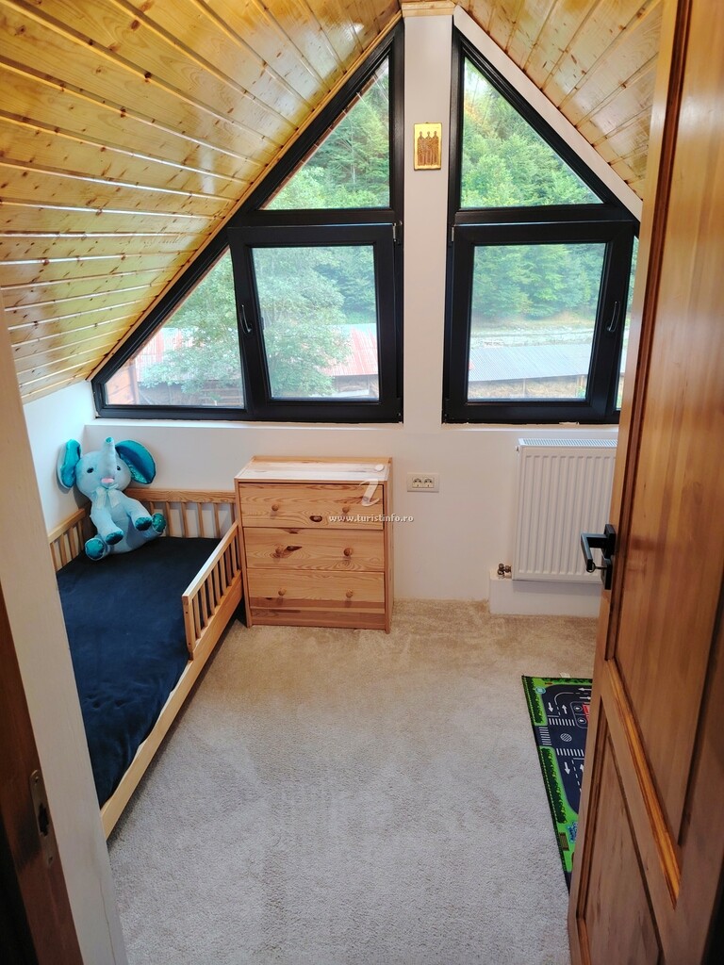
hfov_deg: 56.8
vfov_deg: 71.6
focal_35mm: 24
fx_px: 669
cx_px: 362
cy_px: 482
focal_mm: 5.25
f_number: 1.75
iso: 500
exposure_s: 1/33.3
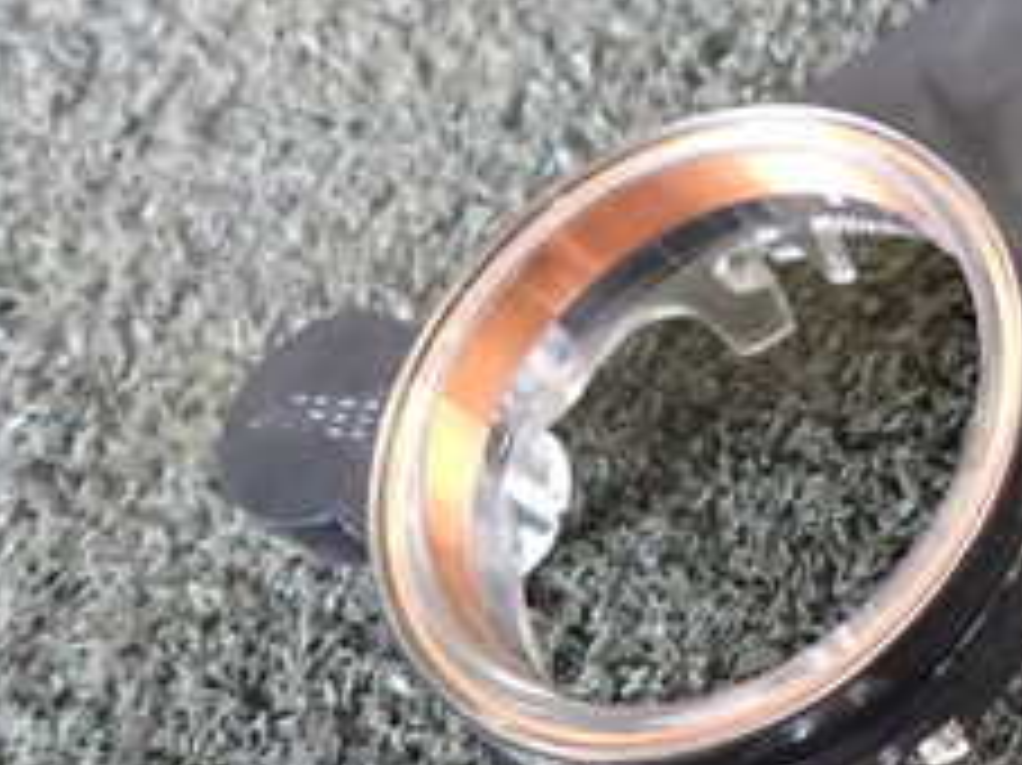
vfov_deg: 22.1
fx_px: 1948
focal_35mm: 66
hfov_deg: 25.7
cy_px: 216
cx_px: 1292
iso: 400
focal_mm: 4.5
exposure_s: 1/30
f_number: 2
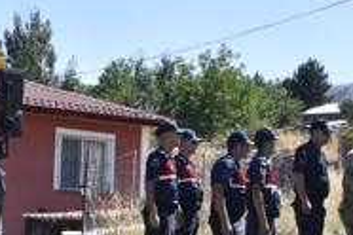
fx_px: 1114
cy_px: 214
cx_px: 131
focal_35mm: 114
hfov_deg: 18.0
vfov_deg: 12.0
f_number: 8
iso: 250
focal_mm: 23
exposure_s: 1/500
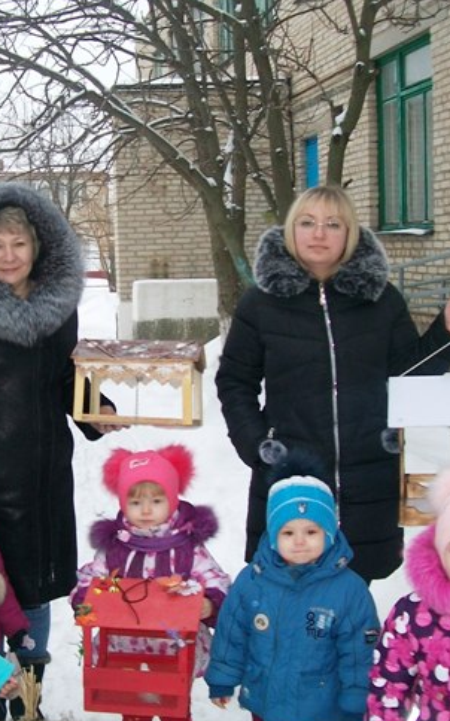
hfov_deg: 24.6
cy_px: 365
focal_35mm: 52
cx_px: 114
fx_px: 1022
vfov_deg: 38.9
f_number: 2.7
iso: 80
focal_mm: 6
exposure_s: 1/60
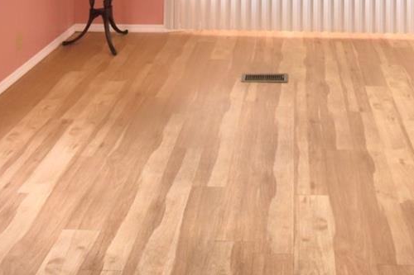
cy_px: -155
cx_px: 274
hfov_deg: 40.6
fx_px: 552
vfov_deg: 22.3
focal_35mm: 48
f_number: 4.5
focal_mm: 10
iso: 220
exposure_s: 1/125
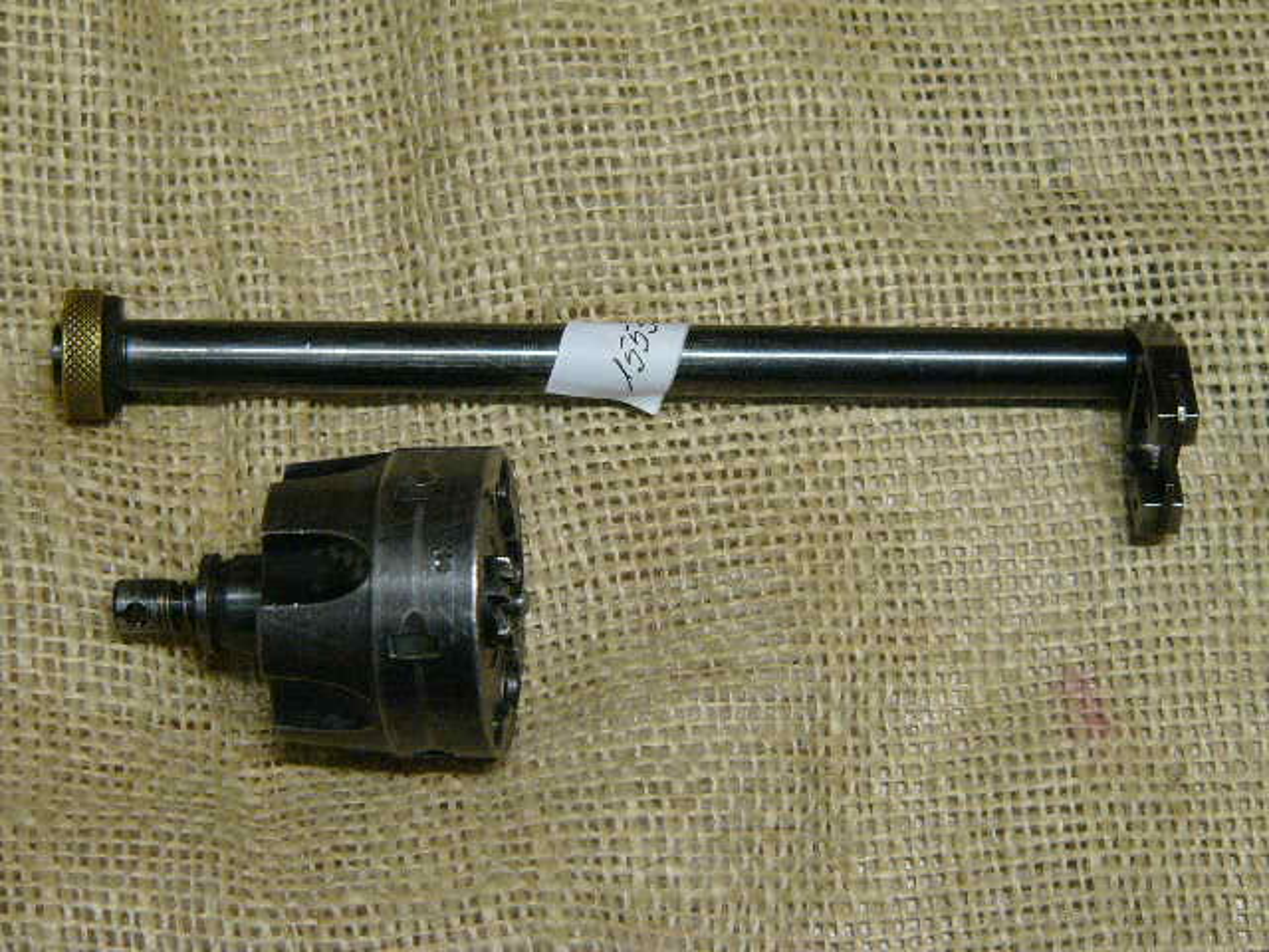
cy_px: 476
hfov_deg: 17.0
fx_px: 4252
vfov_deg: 12.8
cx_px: 634
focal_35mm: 116
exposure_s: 1/20
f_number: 2.8
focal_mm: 19.2
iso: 200
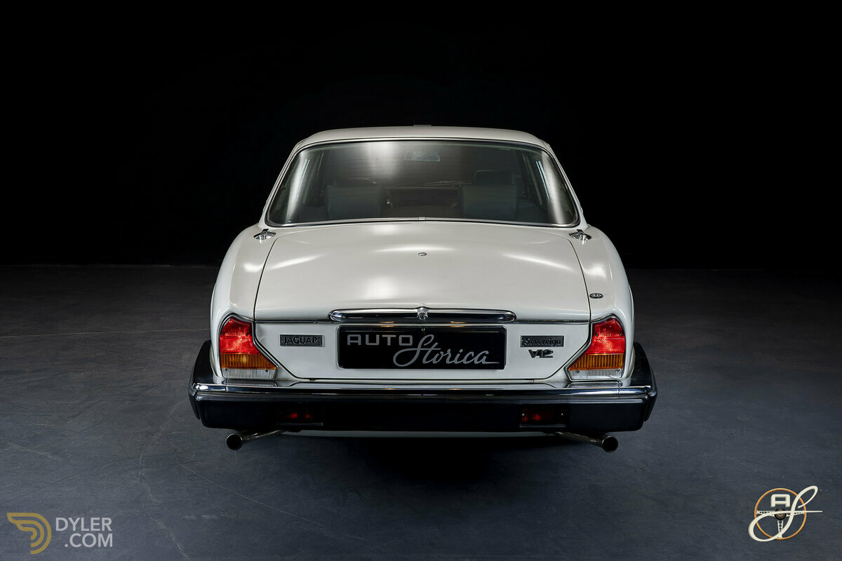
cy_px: 280
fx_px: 865
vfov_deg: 35.9
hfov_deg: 51.9
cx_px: 421
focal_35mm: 37
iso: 250
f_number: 7.1
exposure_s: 1/8
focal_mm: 37
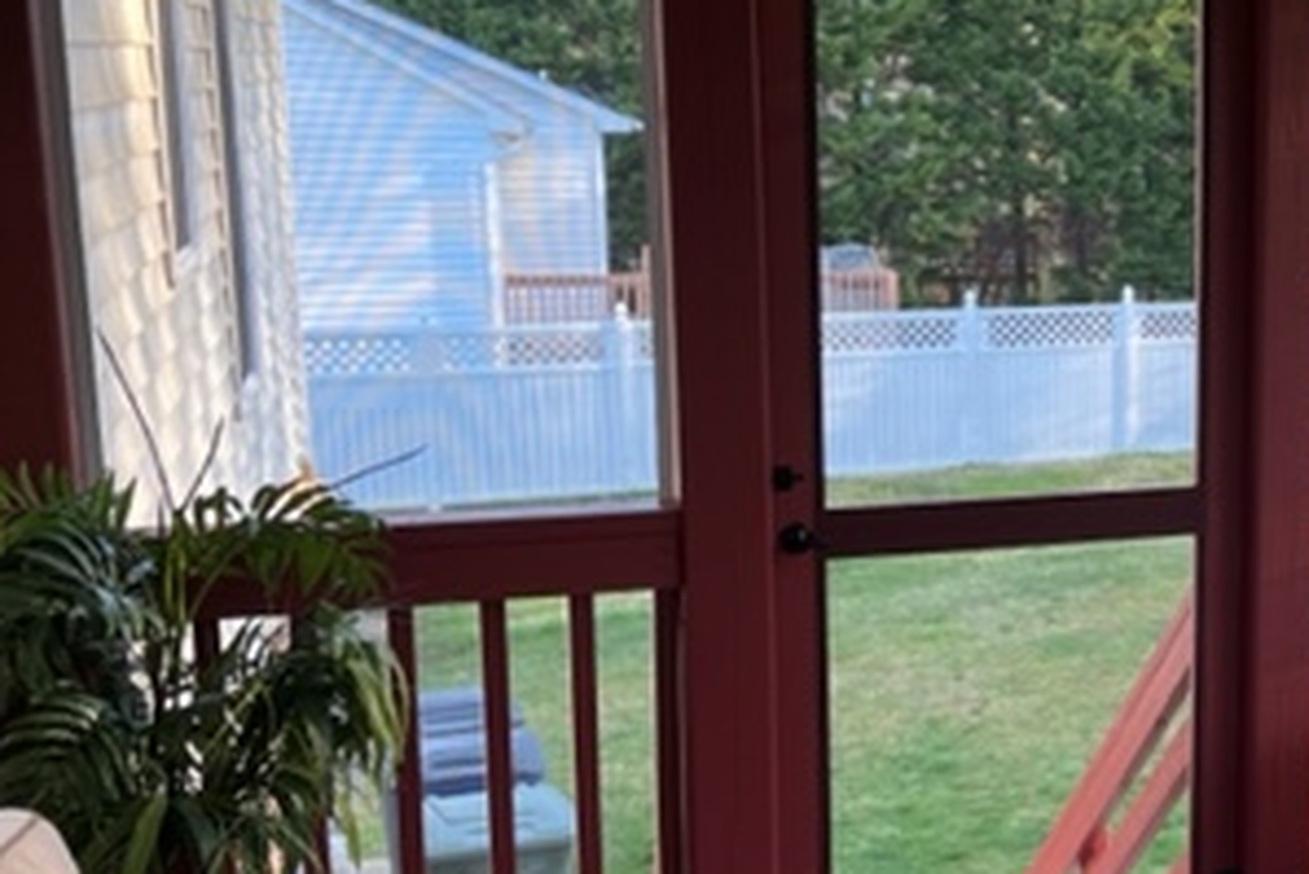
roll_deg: -1.7
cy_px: 444
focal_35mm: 58
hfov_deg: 31.4
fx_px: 2110
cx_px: 1366
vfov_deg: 23.4
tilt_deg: -10.6
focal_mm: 5.1
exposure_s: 1/121
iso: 64
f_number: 1.6
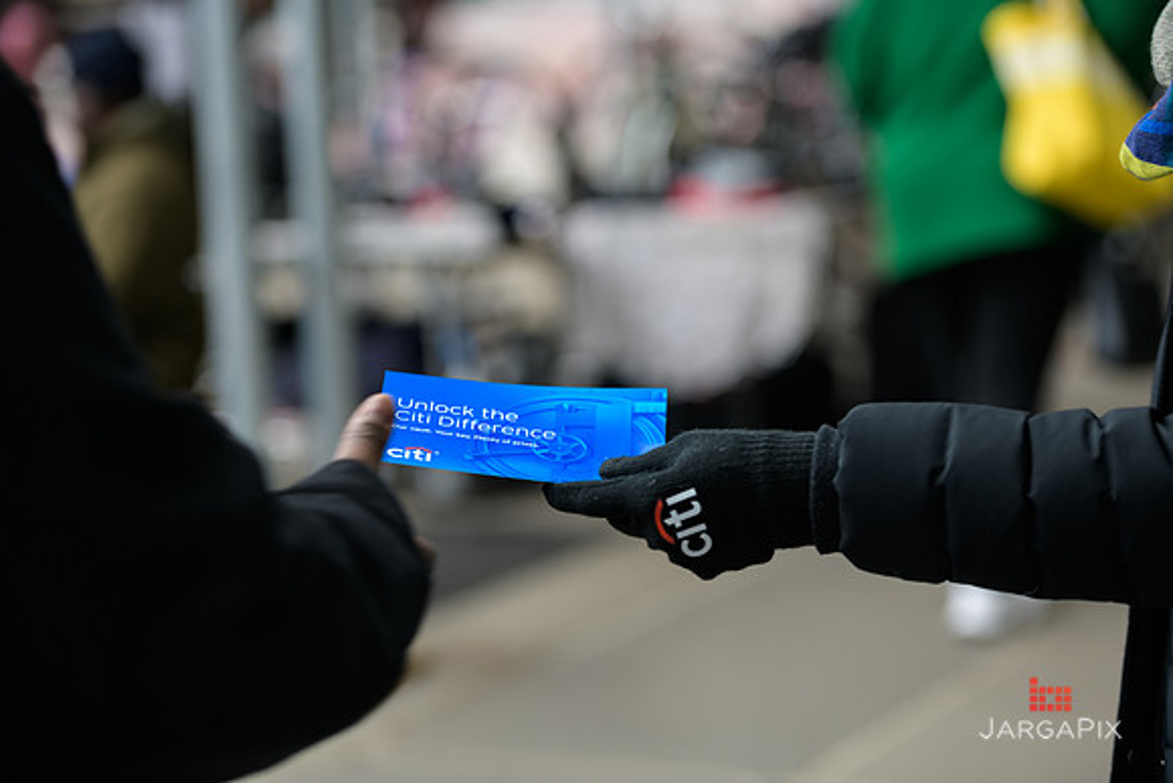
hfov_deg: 18.6
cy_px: 392
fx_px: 3585
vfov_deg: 12.5
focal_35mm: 110
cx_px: 586
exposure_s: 1/125
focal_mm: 110
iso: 200
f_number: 3.2
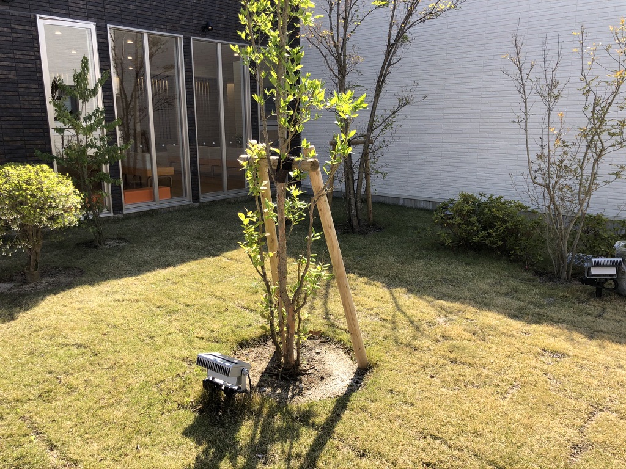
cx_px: 313
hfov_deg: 63.4
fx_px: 506
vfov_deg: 49.7
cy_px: 234
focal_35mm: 28
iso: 20
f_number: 1.8
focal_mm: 4
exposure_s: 1/631
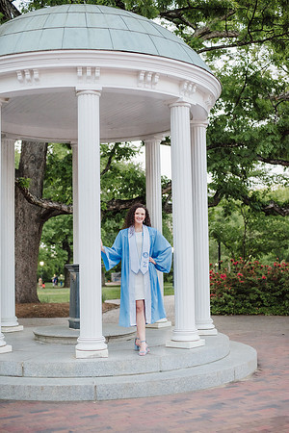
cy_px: 216
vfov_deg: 39.6
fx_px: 602
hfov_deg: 27.0
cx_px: 144
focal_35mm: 50
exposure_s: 1/400
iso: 1250
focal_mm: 50
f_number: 2.5
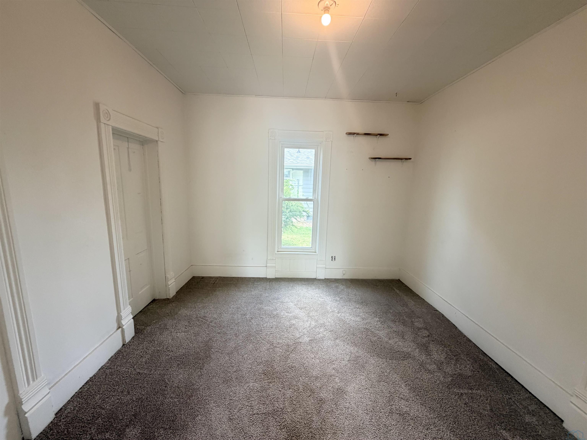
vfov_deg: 85.7
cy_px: 220
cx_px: 294
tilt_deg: -10.1
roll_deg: -1.9
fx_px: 237
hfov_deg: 102.1
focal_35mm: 14
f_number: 2.2
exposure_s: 1/121
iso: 250
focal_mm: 2.22
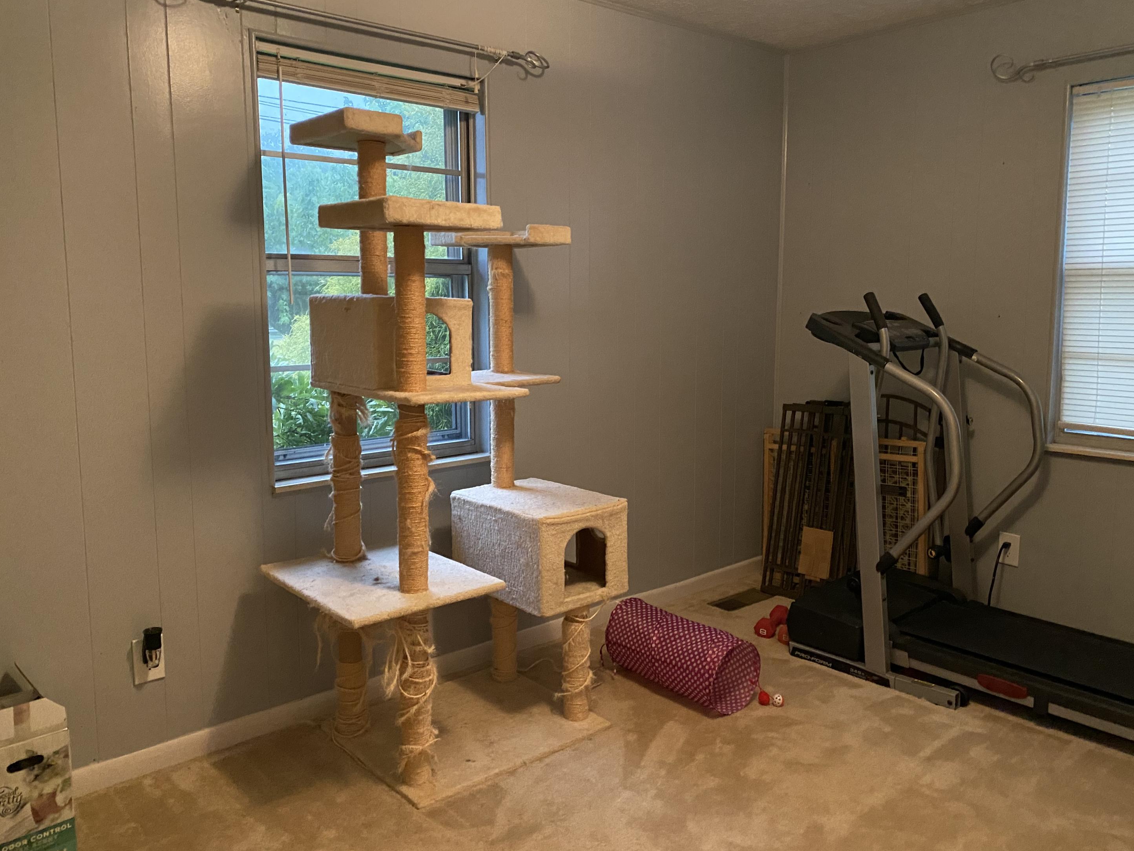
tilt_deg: -6.3
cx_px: 570
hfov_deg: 65.3
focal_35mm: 27
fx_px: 885
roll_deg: -0.7
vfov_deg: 51.4
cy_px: 415
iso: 800
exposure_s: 1/30
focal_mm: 4.25
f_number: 1.8
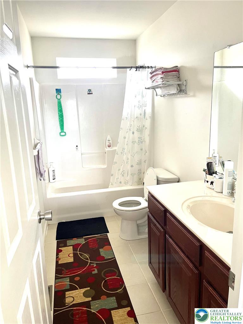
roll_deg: +2.9
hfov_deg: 53.1
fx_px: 243
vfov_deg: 67.3
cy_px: 162
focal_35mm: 26
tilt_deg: -13.3
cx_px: 122
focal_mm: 5.1
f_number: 1.6
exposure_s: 1/80
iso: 125
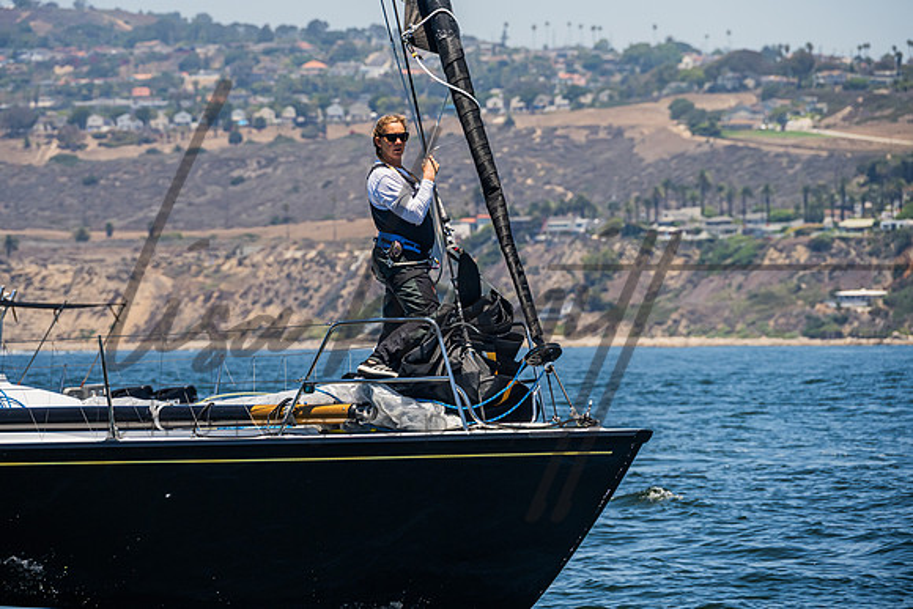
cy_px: 247
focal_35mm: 273
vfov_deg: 5.0
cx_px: 401
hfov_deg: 7.5
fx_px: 6937
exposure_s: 1/1600
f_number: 8
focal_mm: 230
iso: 400
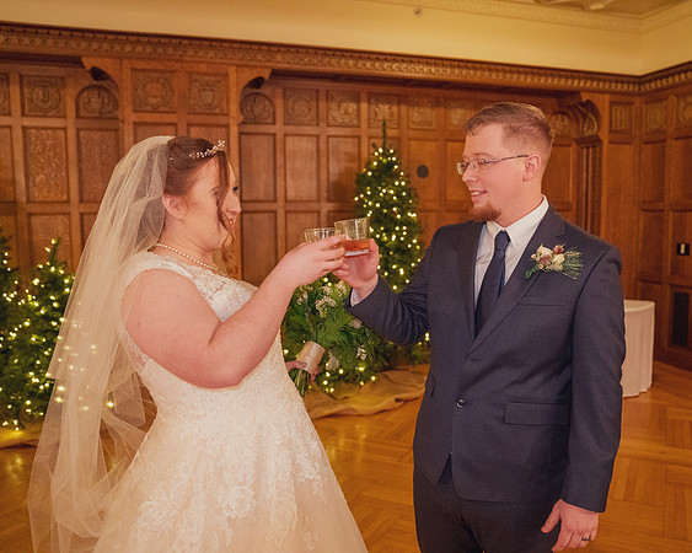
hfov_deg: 59.8
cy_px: 276
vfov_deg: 49.5
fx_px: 599
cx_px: 386
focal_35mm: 29
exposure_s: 1/125
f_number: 2.8
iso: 6400
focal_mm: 26
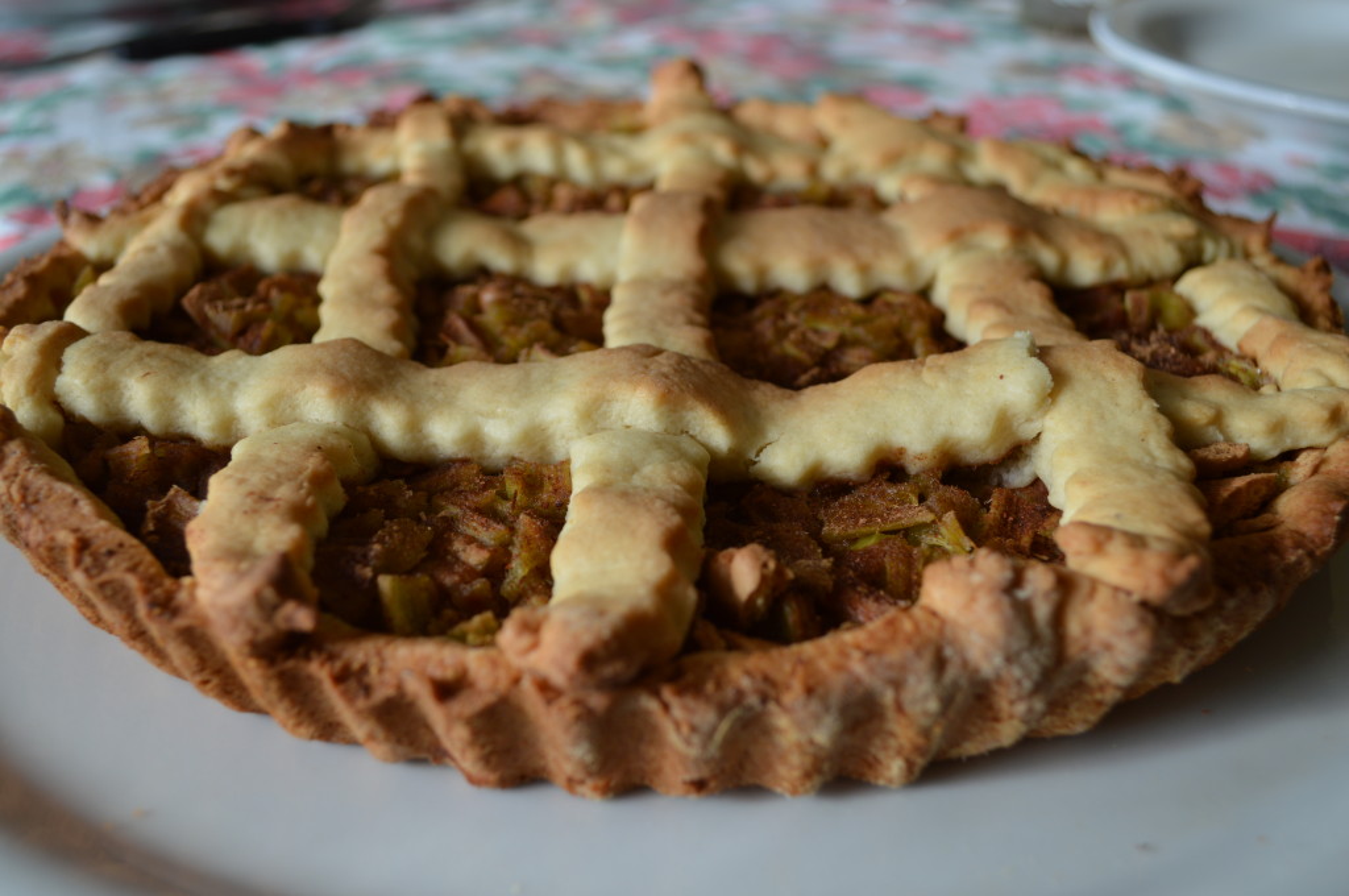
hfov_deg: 53.2
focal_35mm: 36
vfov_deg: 36.8
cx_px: 674
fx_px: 1347
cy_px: 448
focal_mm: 24
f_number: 4.5
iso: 100
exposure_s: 1/40
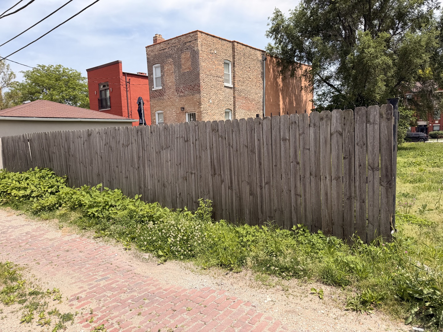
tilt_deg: -6.0
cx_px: 222
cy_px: 166
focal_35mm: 24
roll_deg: +2.4
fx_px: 307
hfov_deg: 71.6
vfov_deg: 56.8
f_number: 1.78
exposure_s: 1/4167
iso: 80
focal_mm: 6.76
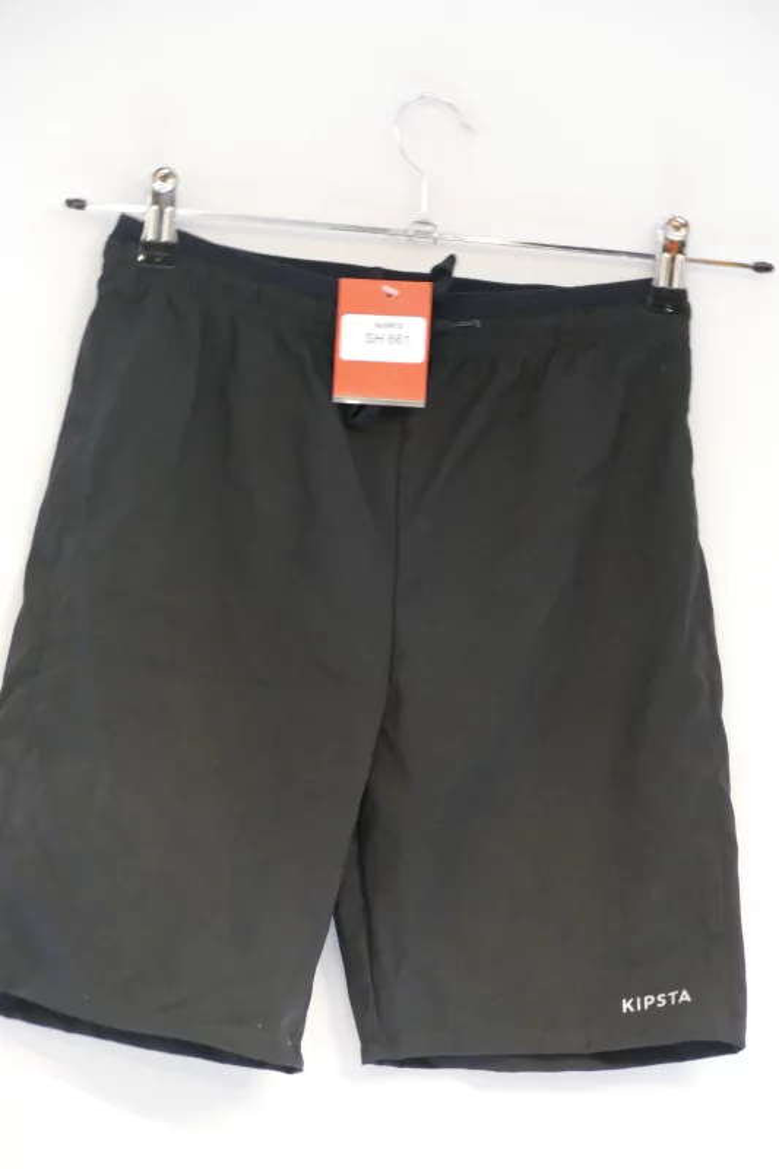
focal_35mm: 139
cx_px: 390
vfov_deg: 14.8
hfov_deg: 9.9
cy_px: 584
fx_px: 4513
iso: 1600
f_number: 3.9
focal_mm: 50.69
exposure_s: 1/20
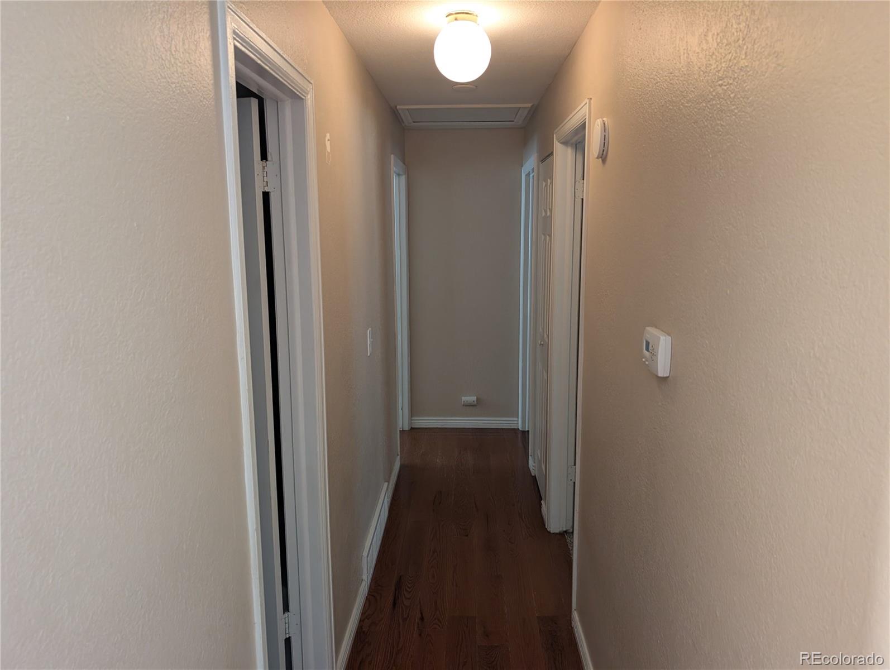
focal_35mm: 24
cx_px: 445
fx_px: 618
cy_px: 335
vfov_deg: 56.9
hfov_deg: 71.5
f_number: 1.68
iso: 691
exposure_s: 1/120
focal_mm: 6.9
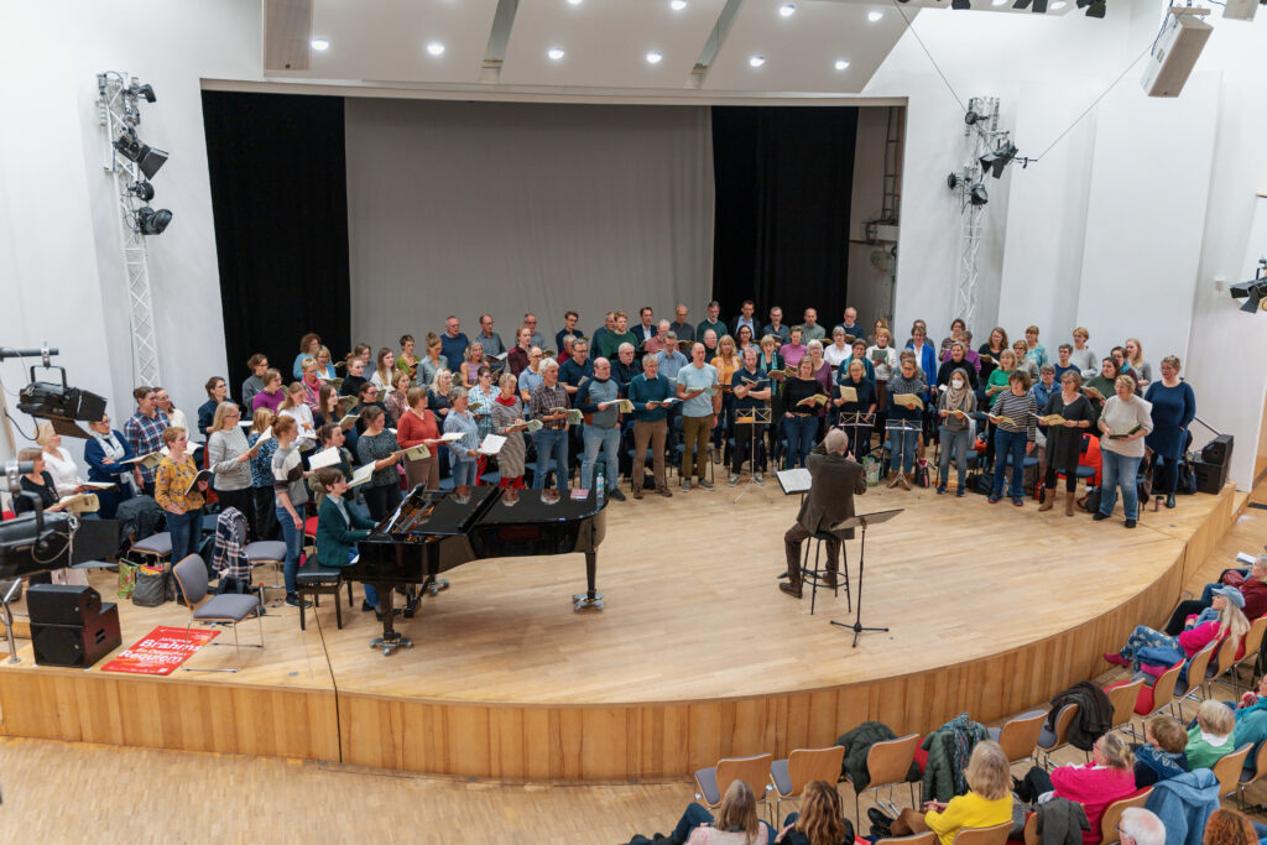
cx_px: 634
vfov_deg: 43.6
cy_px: 422
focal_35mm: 30
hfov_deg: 61.9
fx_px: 1056
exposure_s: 1/125
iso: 500
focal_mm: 30
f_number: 2.8
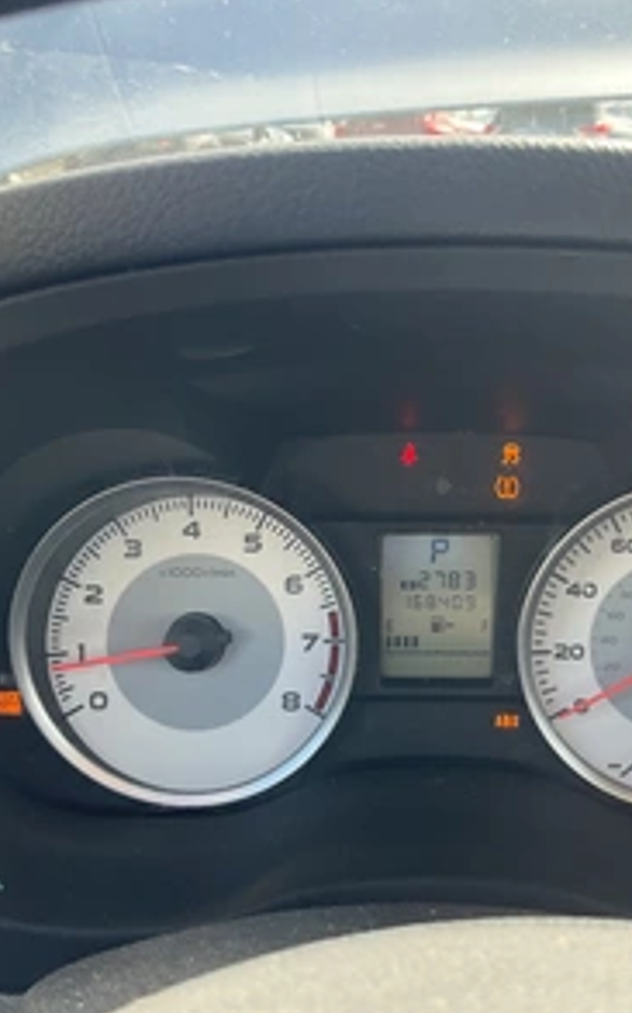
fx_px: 1158
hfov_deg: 30.4
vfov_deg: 47.2
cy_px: 505
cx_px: 408
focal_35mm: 42
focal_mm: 3
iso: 32
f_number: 1.8
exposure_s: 1/151
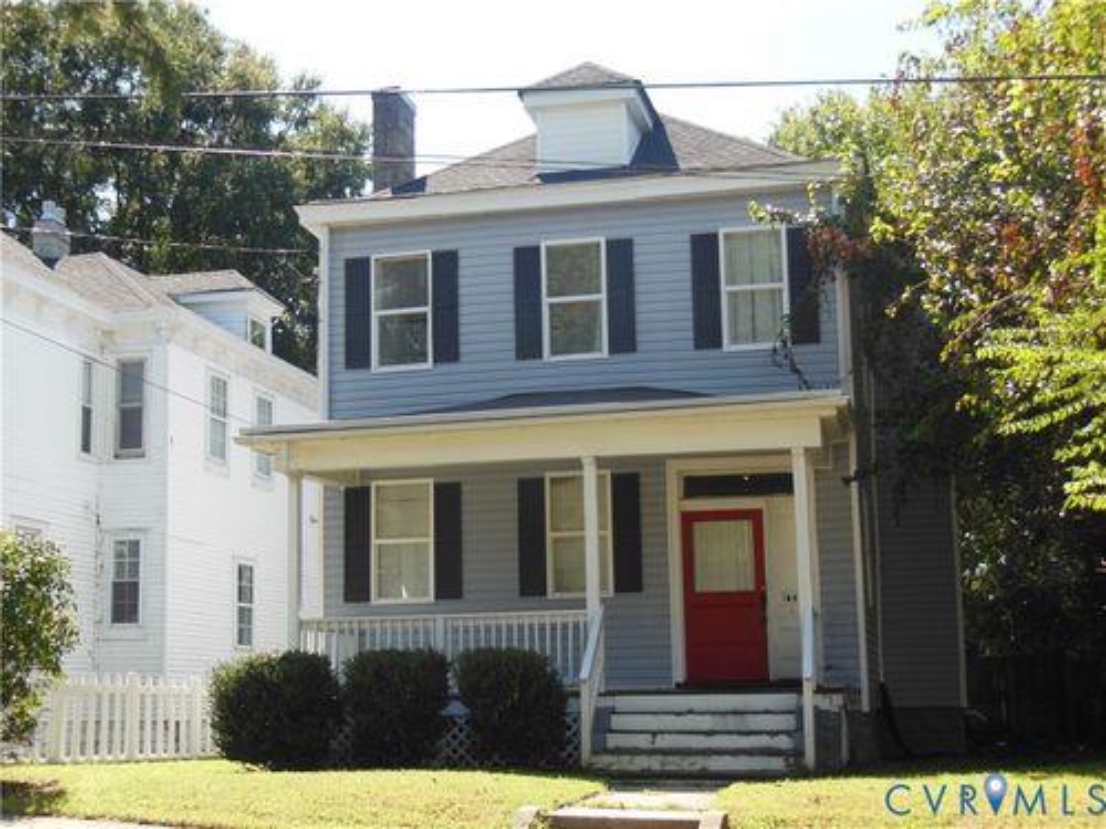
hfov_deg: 36.8
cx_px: 553
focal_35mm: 52
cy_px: 414
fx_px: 1661
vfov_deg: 28.0
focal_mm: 9.3
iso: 125
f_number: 4.7
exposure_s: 1/250
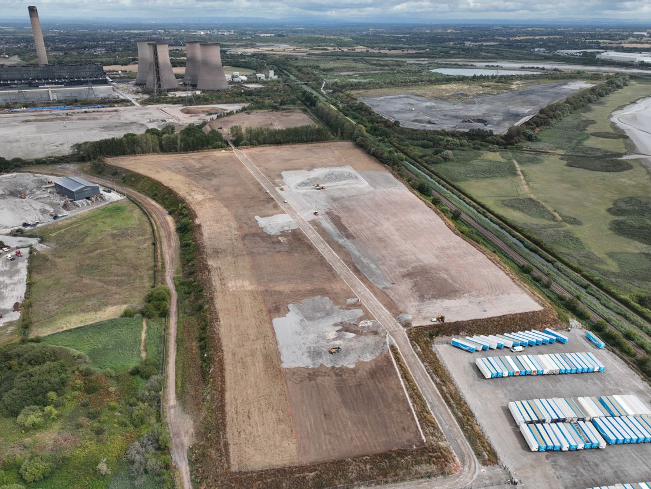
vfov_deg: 56.8
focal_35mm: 24
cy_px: 244
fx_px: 451
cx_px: 326
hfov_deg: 71.6
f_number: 2.8
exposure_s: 1/1600
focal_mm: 12.29
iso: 120
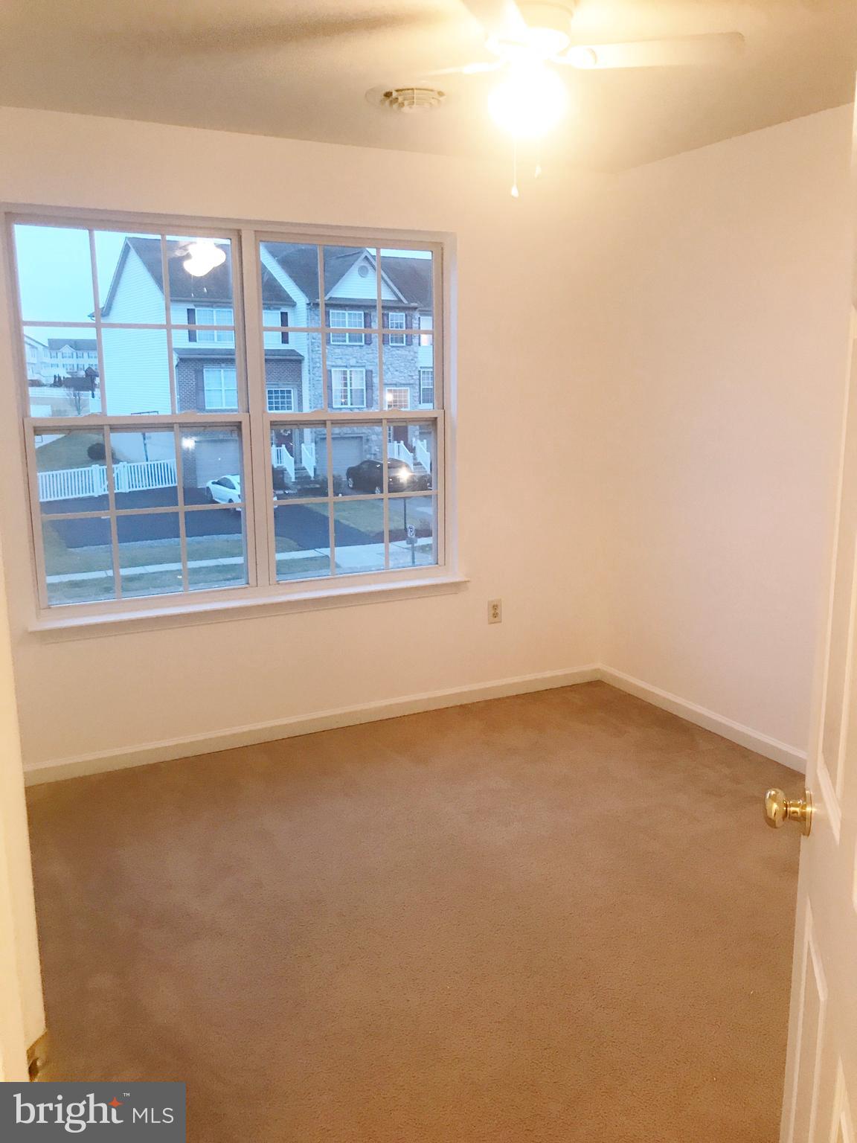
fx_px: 924
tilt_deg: -11.7
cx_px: 428
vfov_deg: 63.4
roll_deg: +1.1
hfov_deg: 49.7
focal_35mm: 28
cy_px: 572
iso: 80
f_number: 1.8
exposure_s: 1/15
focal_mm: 3.99
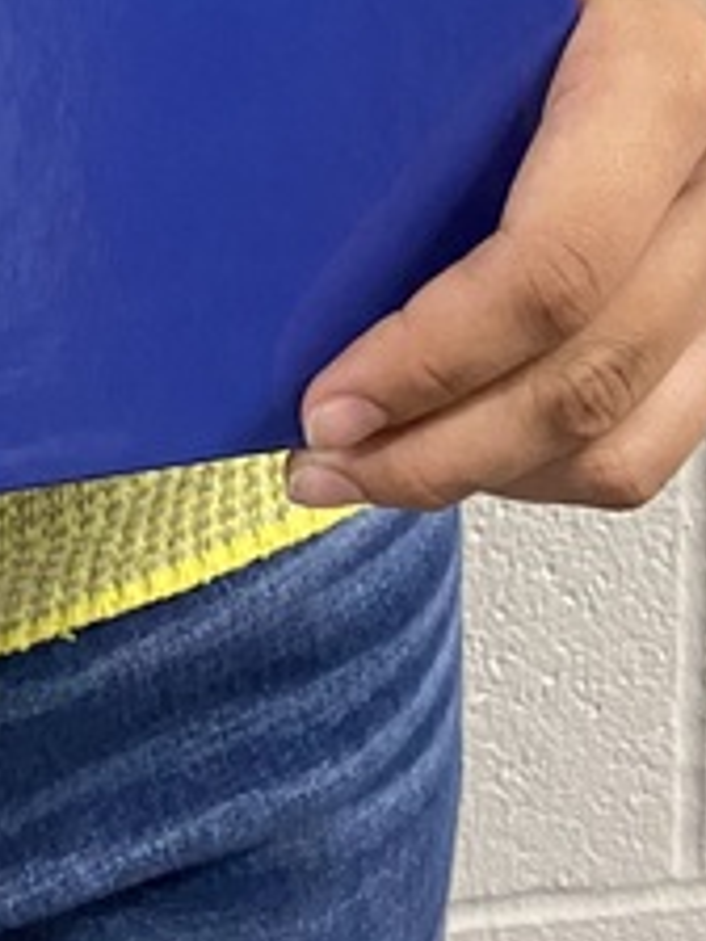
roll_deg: +1.1
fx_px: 3236
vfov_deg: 13.2
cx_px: -382
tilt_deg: -8.5
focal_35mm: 119
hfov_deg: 11.9
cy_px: -1180
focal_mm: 4.25
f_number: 1.8
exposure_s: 1/60
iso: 320
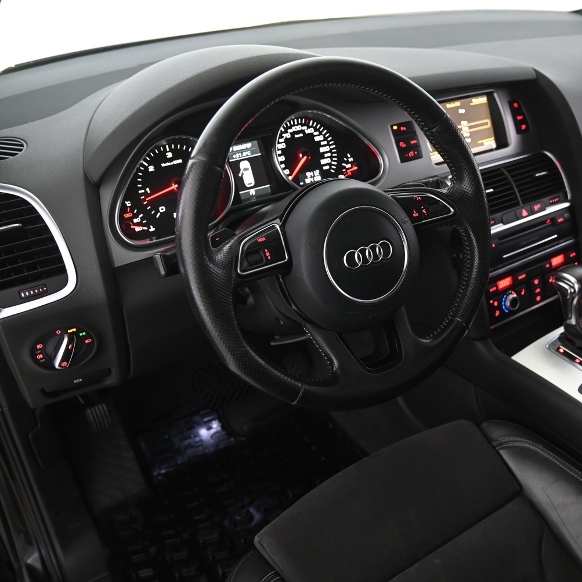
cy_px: 312
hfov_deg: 48.7
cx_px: 399
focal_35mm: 33
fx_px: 628
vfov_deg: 49.7
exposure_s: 1/15
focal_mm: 24
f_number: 4
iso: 2000
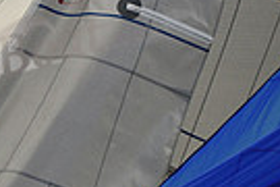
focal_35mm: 1205
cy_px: 388
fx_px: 9371
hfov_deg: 1.7
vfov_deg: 1.1
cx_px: -239
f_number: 6.3
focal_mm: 280
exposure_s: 1/1250
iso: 400
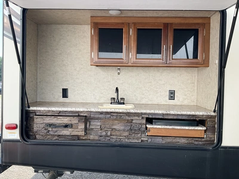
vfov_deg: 48.2
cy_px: 90
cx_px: 120
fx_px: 200
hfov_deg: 61.7
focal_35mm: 29
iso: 25
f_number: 1.8
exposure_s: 1/257
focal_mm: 3
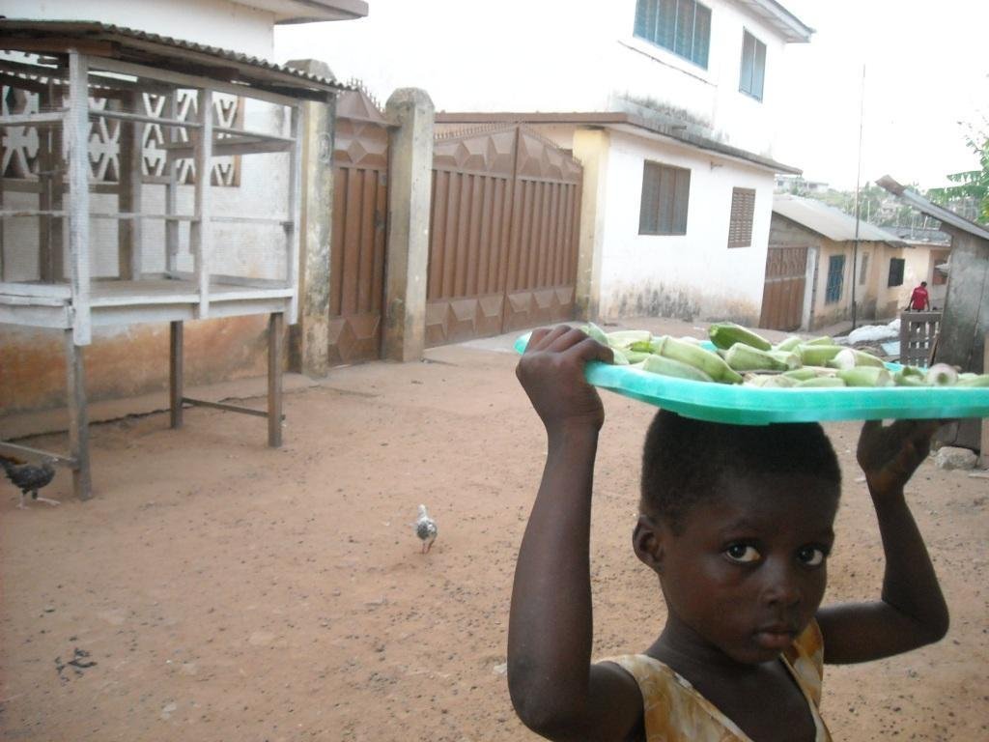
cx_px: 494
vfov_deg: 40.7
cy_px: 371
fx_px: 1000
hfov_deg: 52.6
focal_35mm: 35
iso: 336
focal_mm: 5.7
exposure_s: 1/250
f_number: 2.8
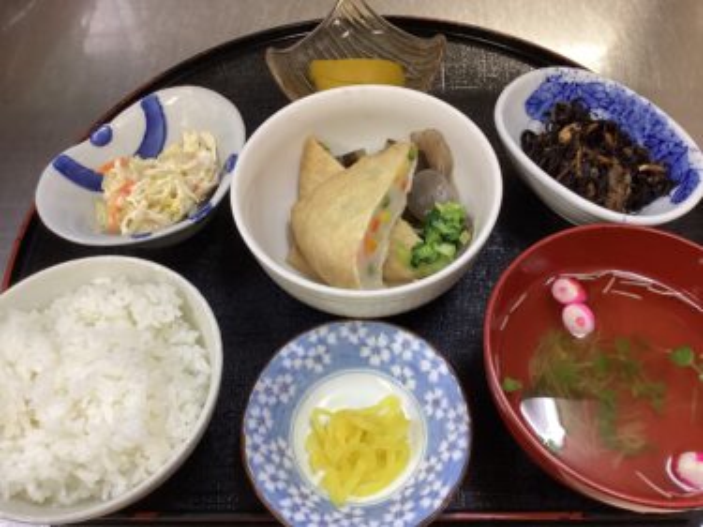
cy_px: 264
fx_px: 629
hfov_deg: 58.4
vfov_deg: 45.4
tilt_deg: -56.4
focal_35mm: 31
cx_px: 352
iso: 125
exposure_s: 1/60
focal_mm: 3.3
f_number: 2.4
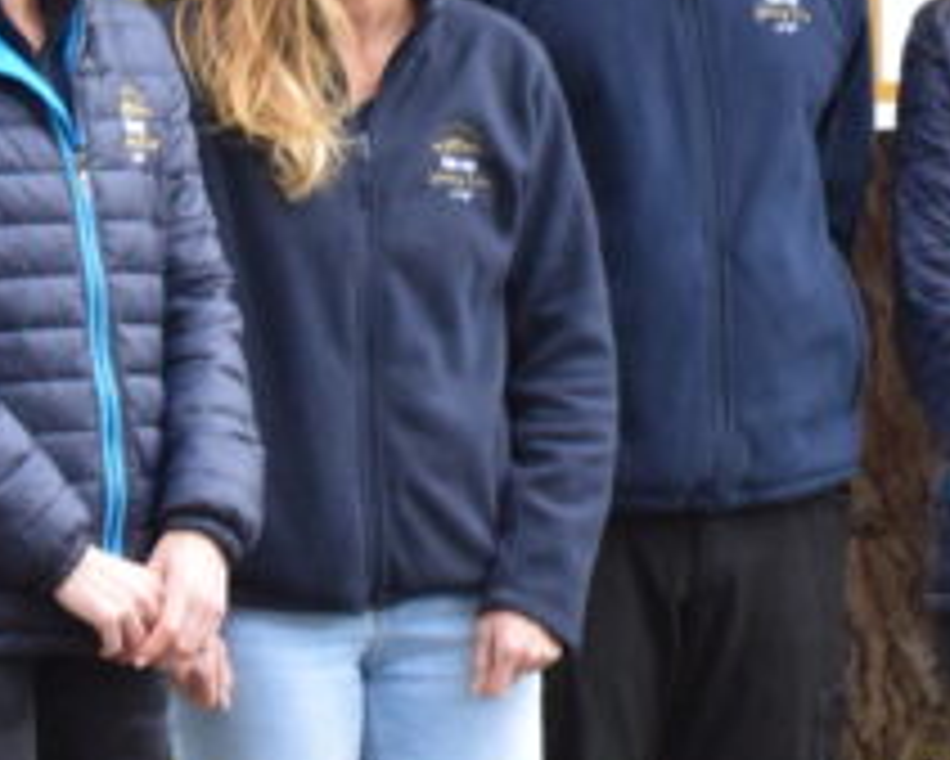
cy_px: 97
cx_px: 1895
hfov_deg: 3.6
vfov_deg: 2.9
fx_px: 14993
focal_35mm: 533
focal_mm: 78
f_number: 9
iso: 1600
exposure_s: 1/125
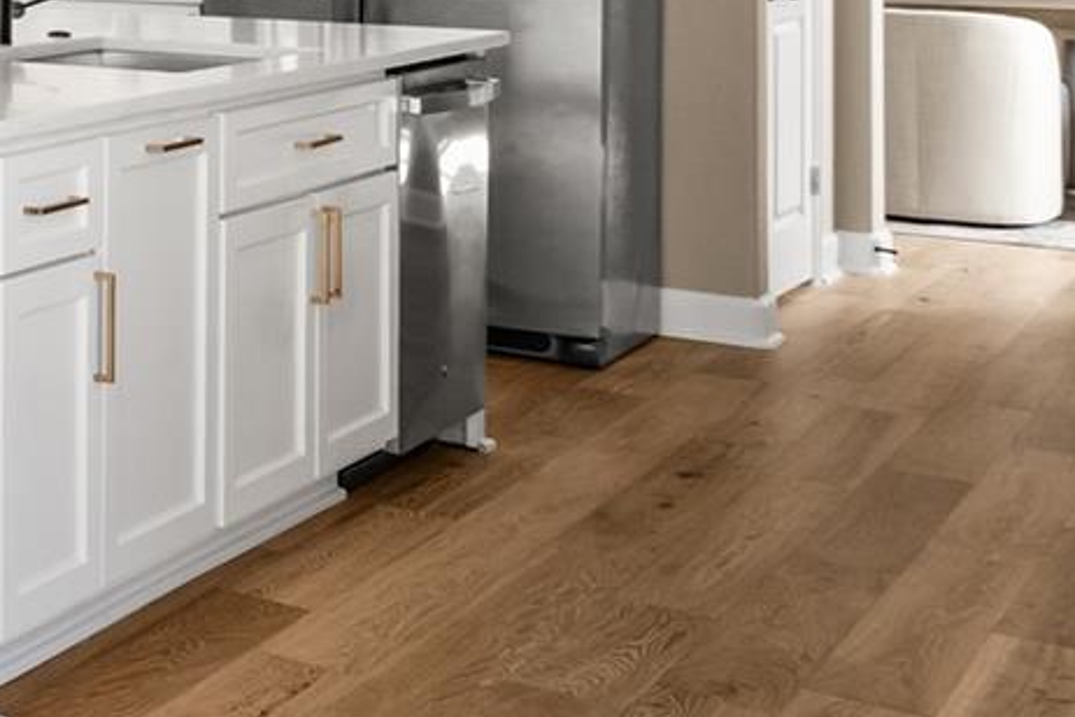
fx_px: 2120
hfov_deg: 18.5
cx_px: -1080
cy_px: -134
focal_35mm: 71
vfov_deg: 18.2
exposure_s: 1/3
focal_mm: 16
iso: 200
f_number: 9
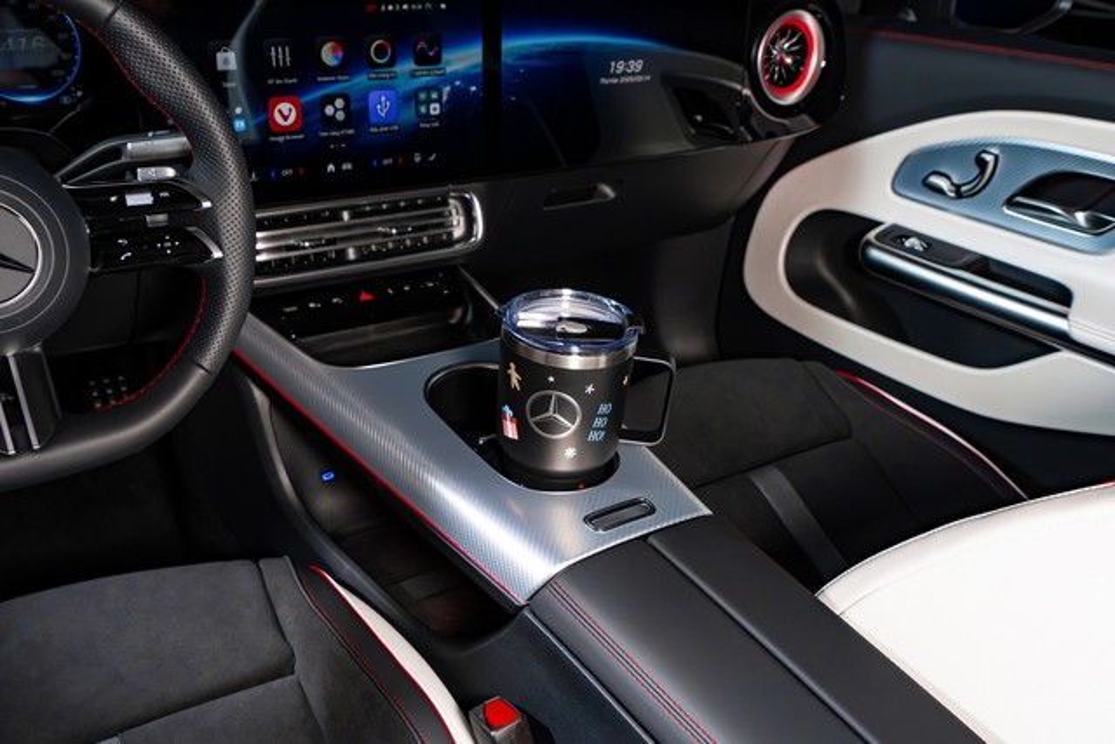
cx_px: 558
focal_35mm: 33
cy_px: 372
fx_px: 1022
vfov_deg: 40.0
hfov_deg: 57.2
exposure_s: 1/100
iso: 2500
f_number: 7.1
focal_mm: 33
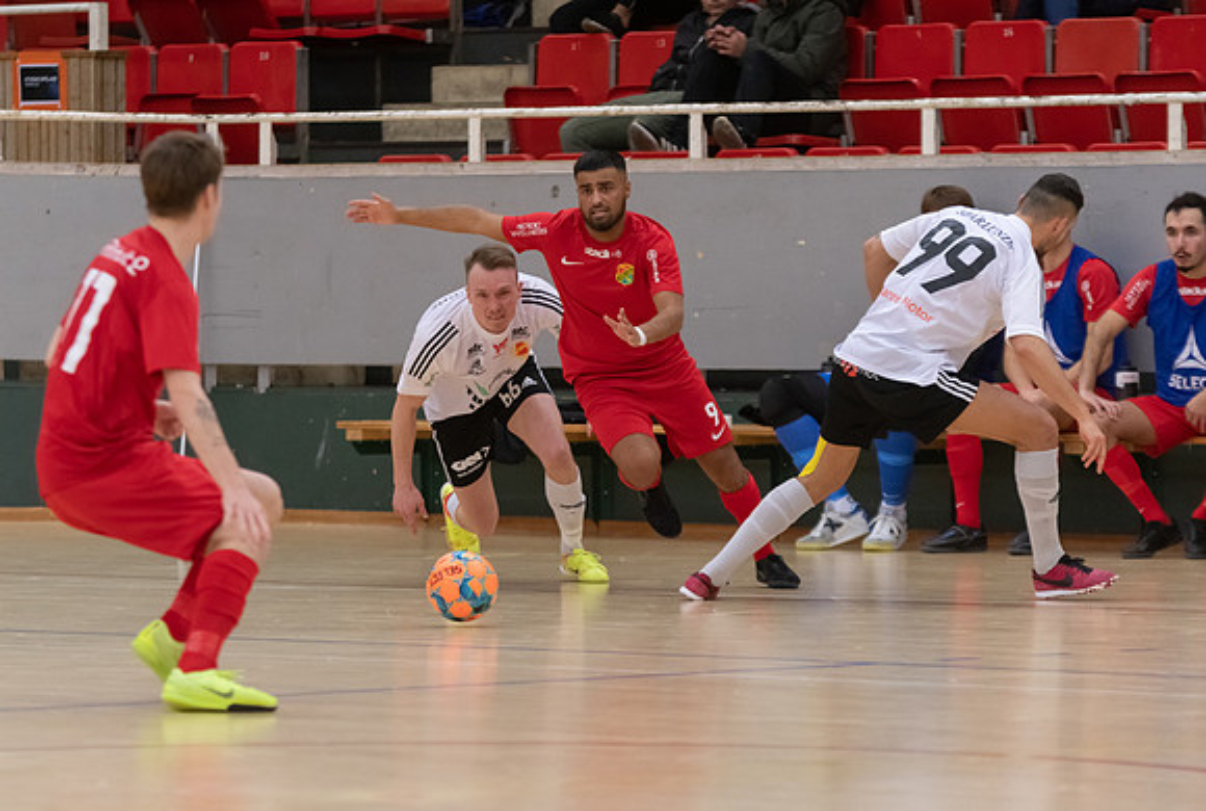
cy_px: 448
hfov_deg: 8.0
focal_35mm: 258
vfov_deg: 5.4
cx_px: 527
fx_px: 8665
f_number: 2.8
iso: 720
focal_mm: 150
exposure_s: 1/800
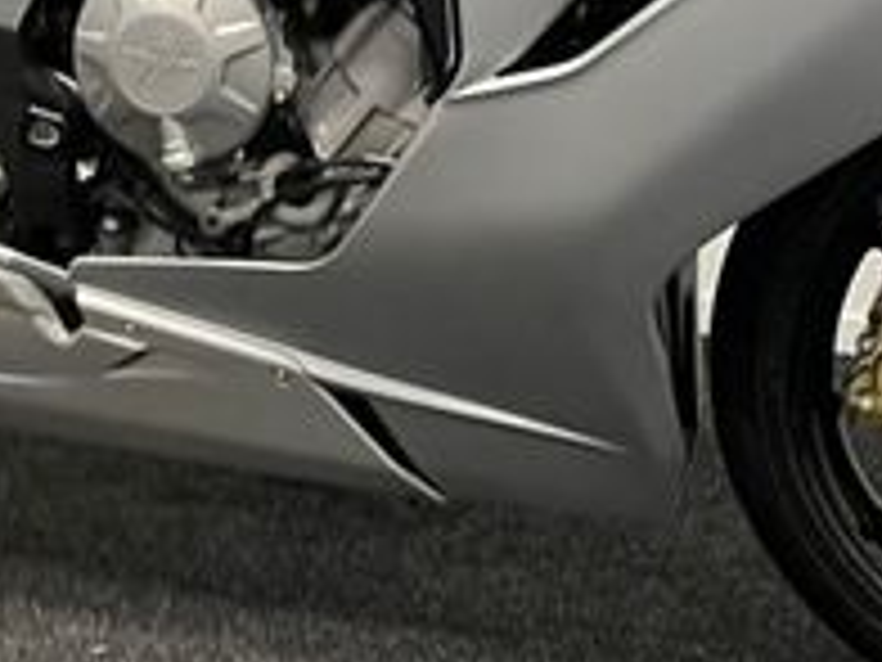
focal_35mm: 85
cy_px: 104
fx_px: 2166
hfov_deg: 23.0
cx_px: 338
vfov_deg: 17.2
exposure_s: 1/50
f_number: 1.6
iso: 125
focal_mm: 5.1
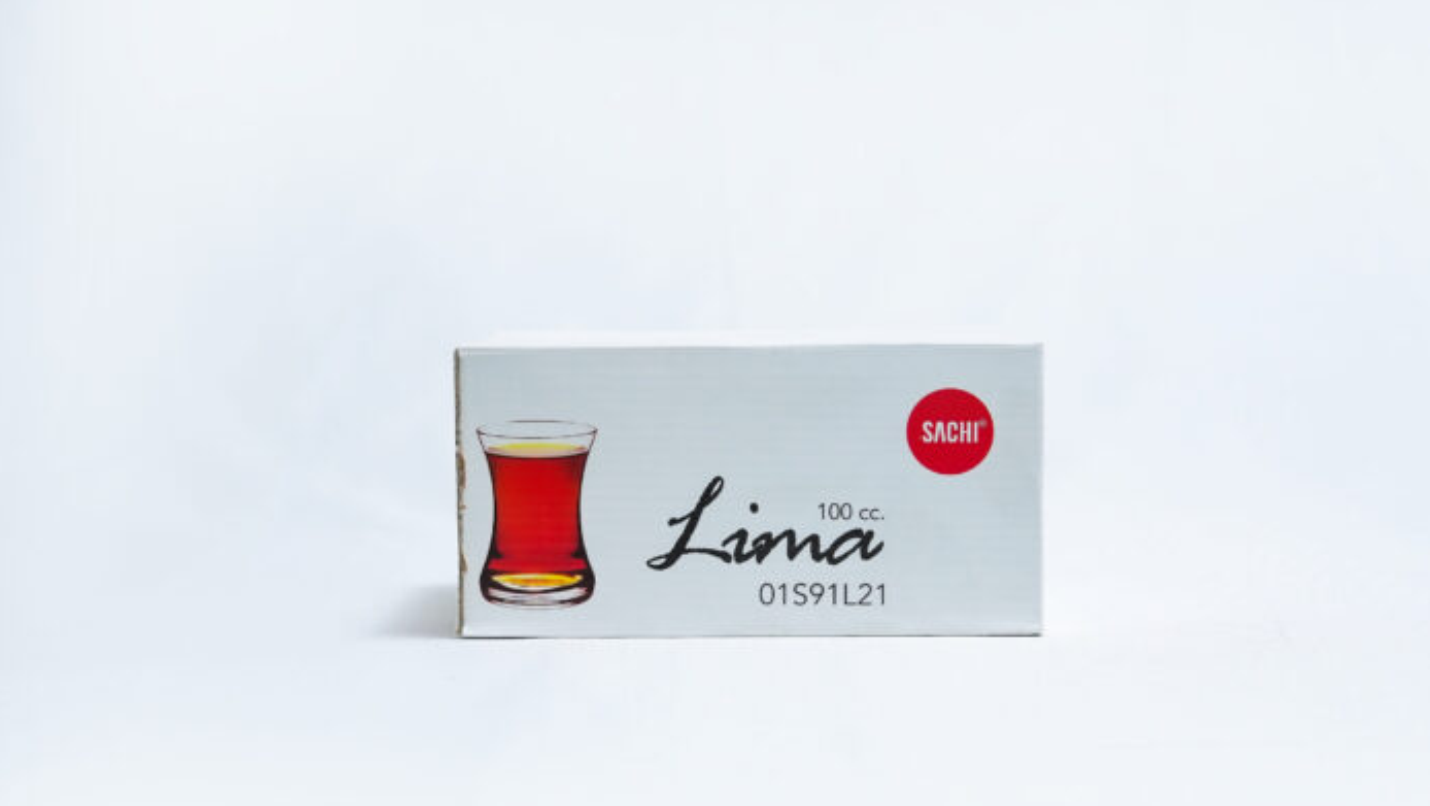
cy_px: 427
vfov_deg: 16.3
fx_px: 2807
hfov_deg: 28.6
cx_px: 715
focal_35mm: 74
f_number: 11
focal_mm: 70
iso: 3200
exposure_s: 1/200
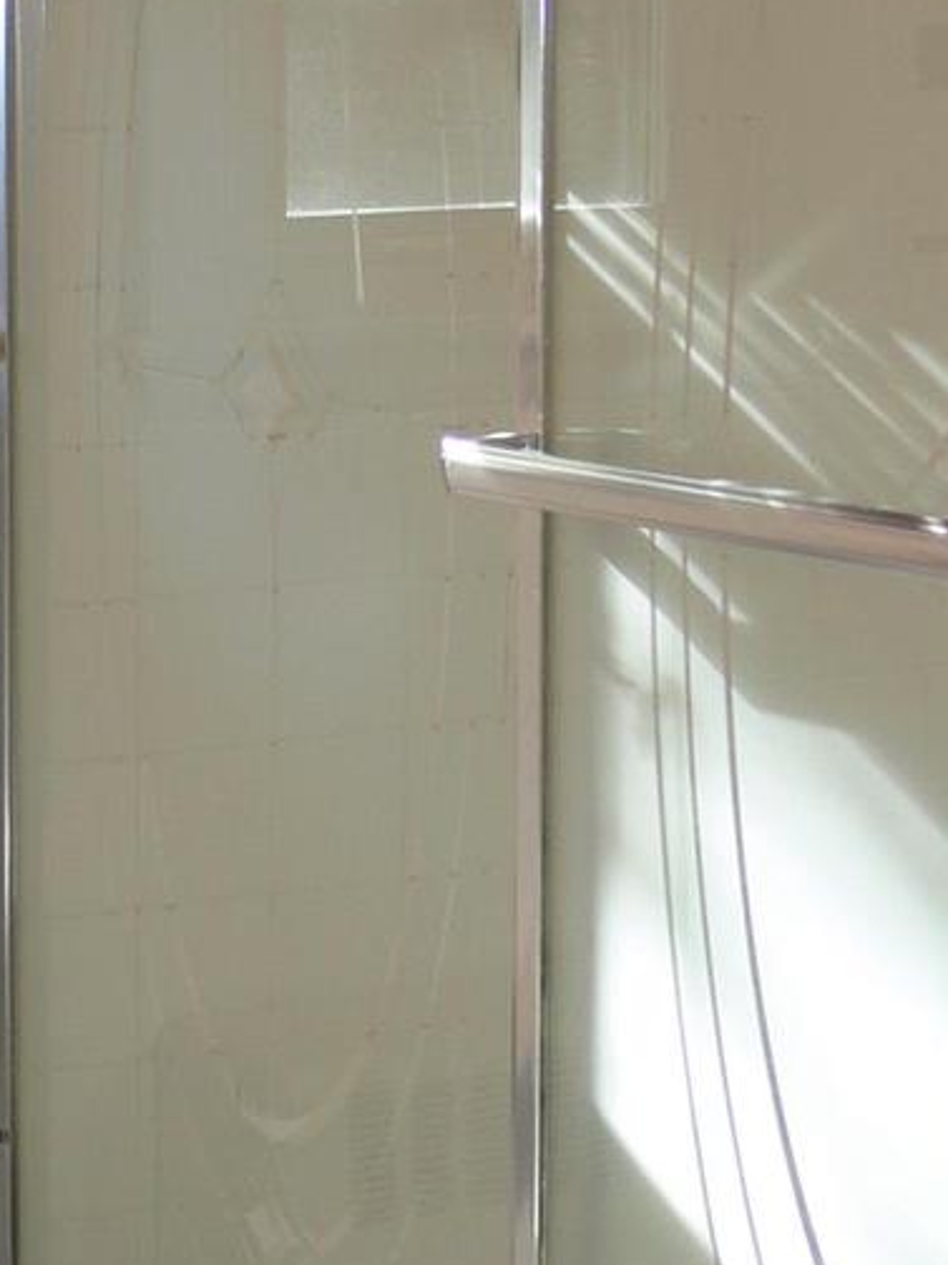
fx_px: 4128
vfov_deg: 17.4
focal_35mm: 113
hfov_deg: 12.9
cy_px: 372
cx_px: -38
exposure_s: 1/30
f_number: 2.8
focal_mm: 7.9
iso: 80
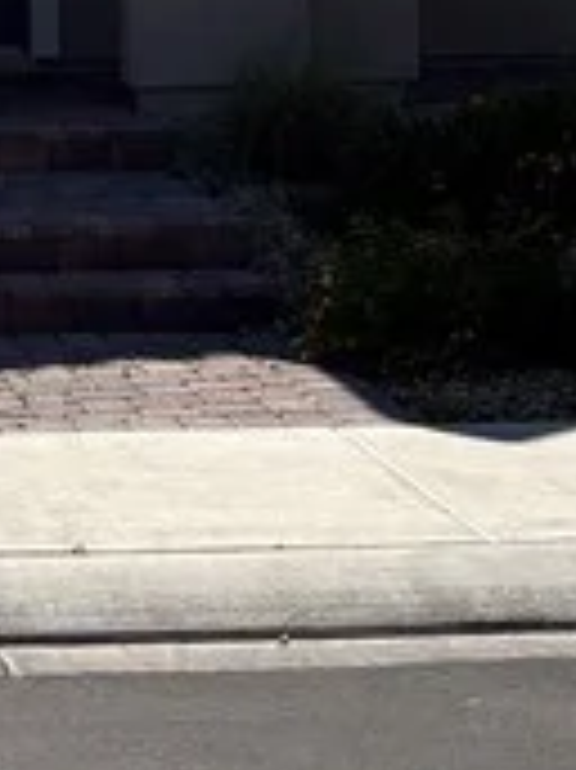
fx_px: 3465
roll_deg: +0.2
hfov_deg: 9.2
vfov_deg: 12.4
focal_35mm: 156
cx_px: -378
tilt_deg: -1.2
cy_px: -99
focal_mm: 5.96
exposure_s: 1/6329
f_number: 1.6
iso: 64
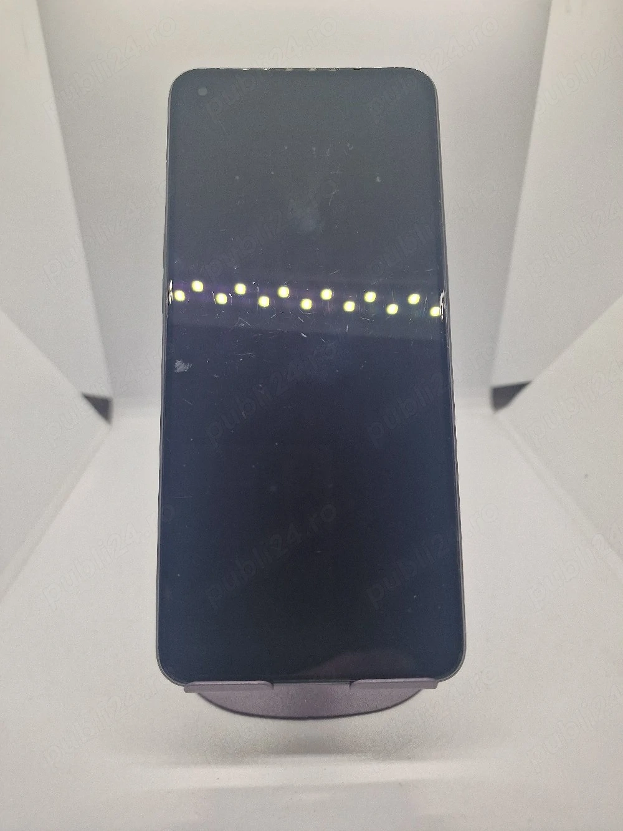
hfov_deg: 58.9
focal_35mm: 23
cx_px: 312
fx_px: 552
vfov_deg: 73.9
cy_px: 416
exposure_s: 1/182
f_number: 1.8
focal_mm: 6.4
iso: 64
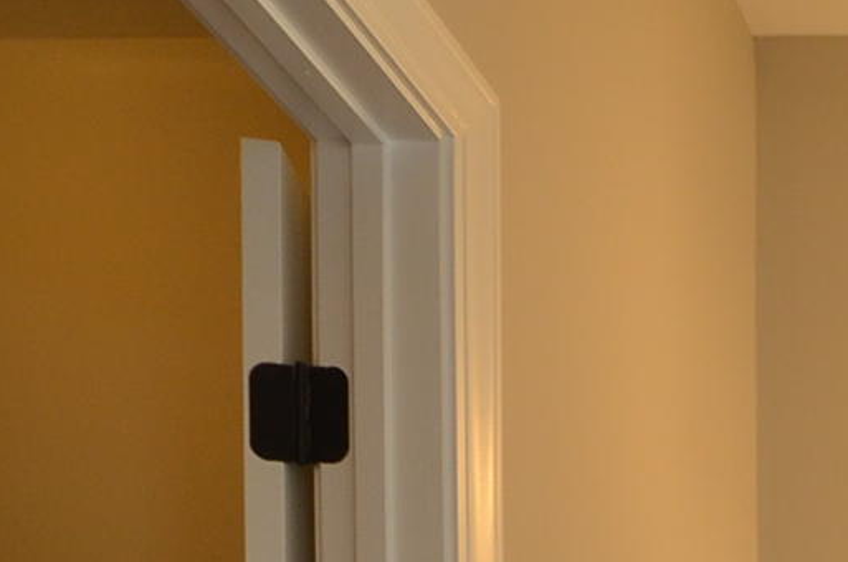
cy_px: 1266
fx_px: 1693
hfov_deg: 22.8
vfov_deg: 14.2
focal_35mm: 72
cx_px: 1279
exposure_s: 1/80
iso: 400
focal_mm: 10
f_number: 4.5
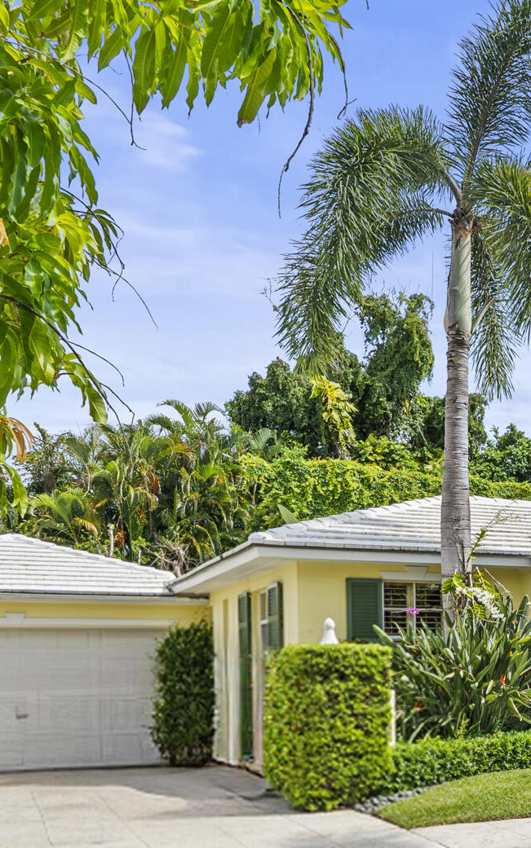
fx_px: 1088
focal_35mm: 47
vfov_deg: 41.0
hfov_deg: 24.2
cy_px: 667
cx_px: 679
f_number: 8
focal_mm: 16
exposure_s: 1/80
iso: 100
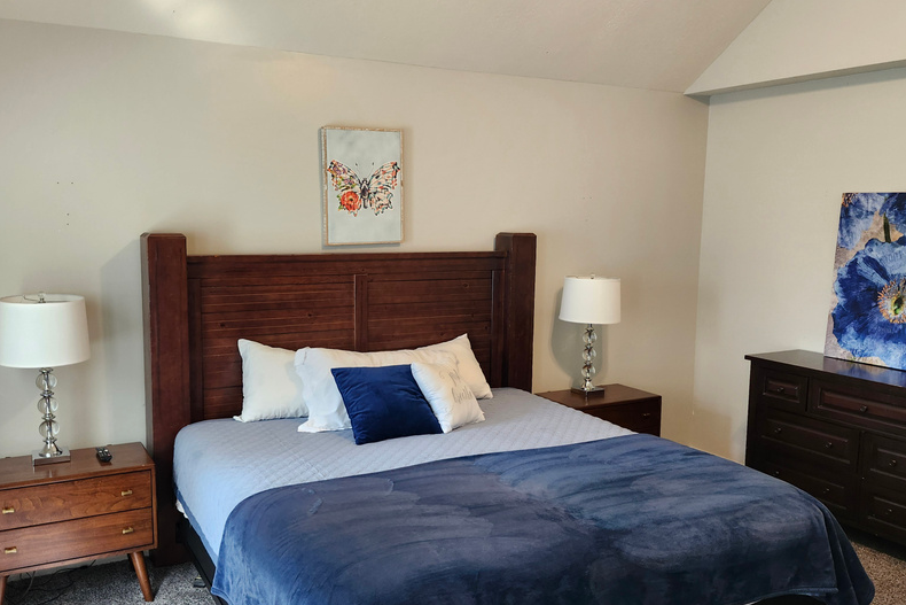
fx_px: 780
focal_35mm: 31
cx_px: 419
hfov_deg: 60.2
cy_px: 312
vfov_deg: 42.3
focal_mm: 5.54
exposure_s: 1/120
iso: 250
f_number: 1.8
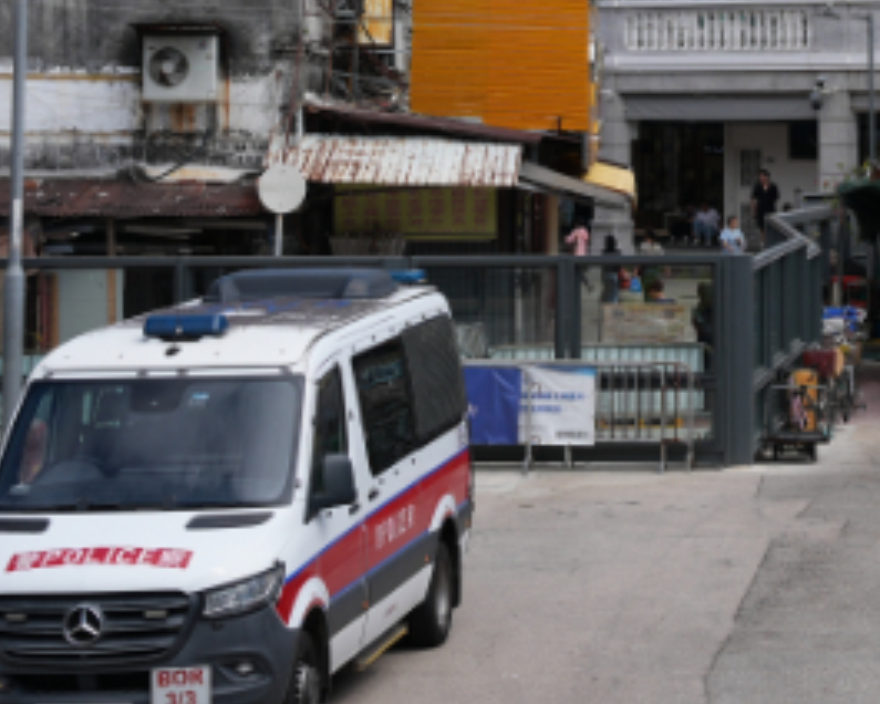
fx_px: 3308
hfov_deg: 14.7
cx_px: 1053
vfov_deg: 12.0
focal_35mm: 127
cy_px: -45
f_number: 5.6
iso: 100
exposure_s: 1/500
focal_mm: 35
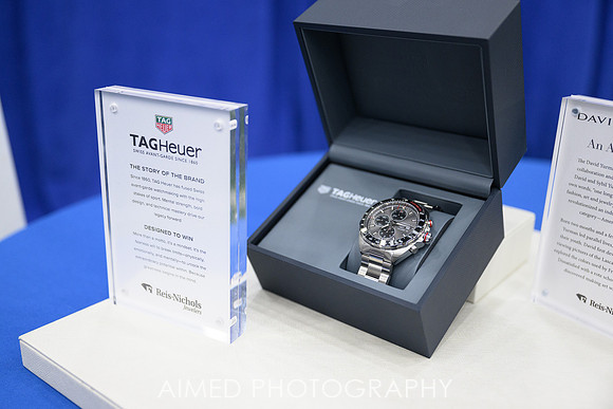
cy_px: 204
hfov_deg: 50.7
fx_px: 647
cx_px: 297
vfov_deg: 35.1
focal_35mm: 38
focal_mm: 36
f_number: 2.8
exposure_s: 1/400
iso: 2000
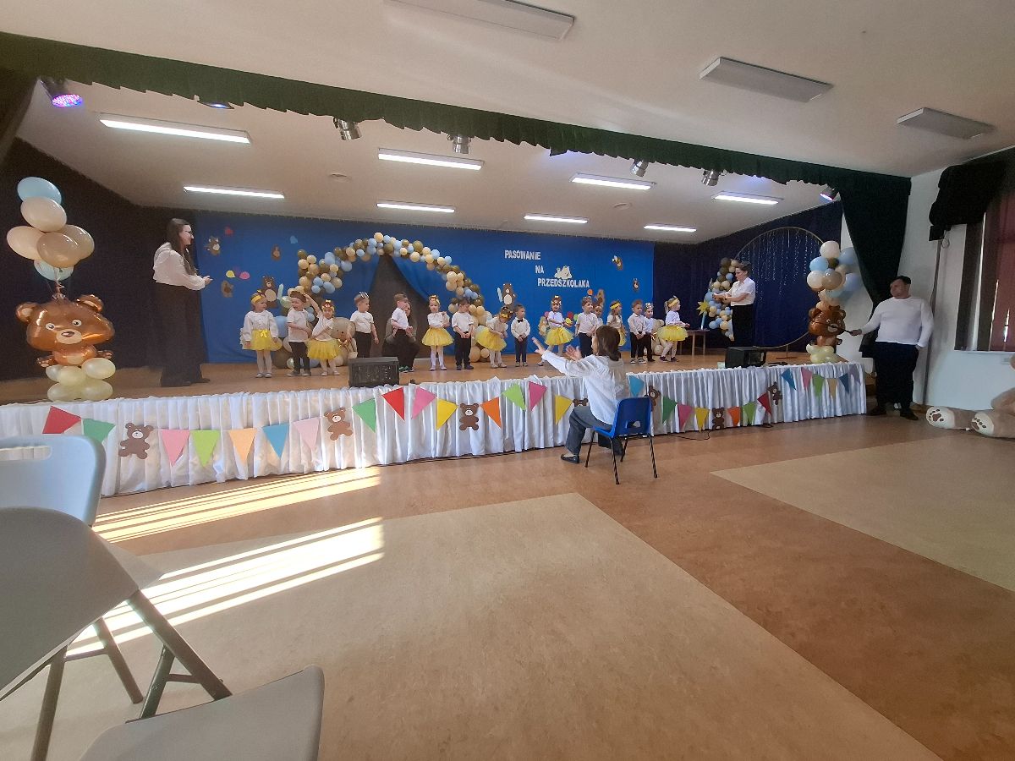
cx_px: 508
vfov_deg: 89.9
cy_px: 380
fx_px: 381
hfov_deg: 106.2
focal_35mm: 13
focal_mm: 1.74
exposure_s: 1/50
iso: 40
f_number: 2.2
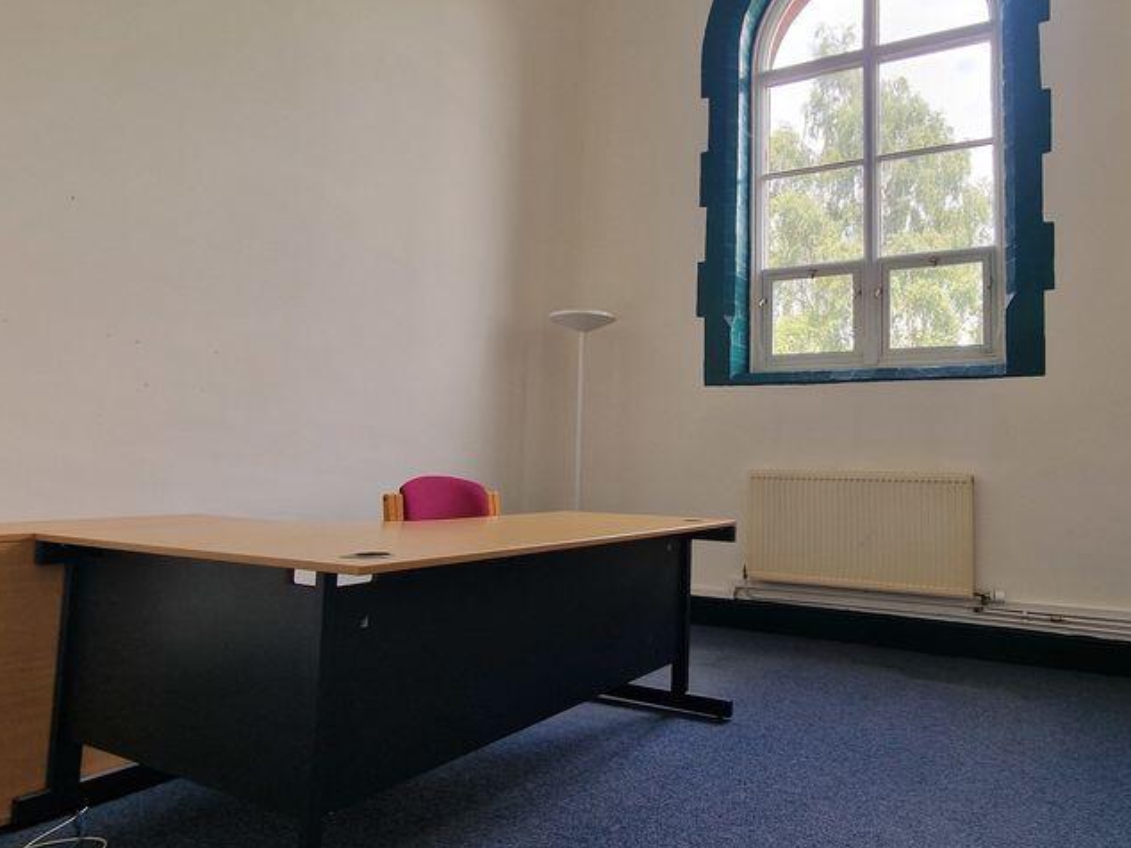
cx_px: 735
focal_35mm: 21
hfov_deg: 77.0
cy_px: 396
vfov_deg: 63.3
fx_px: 686
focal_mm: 2.2
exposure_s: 1/120
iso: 64
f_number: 2.2
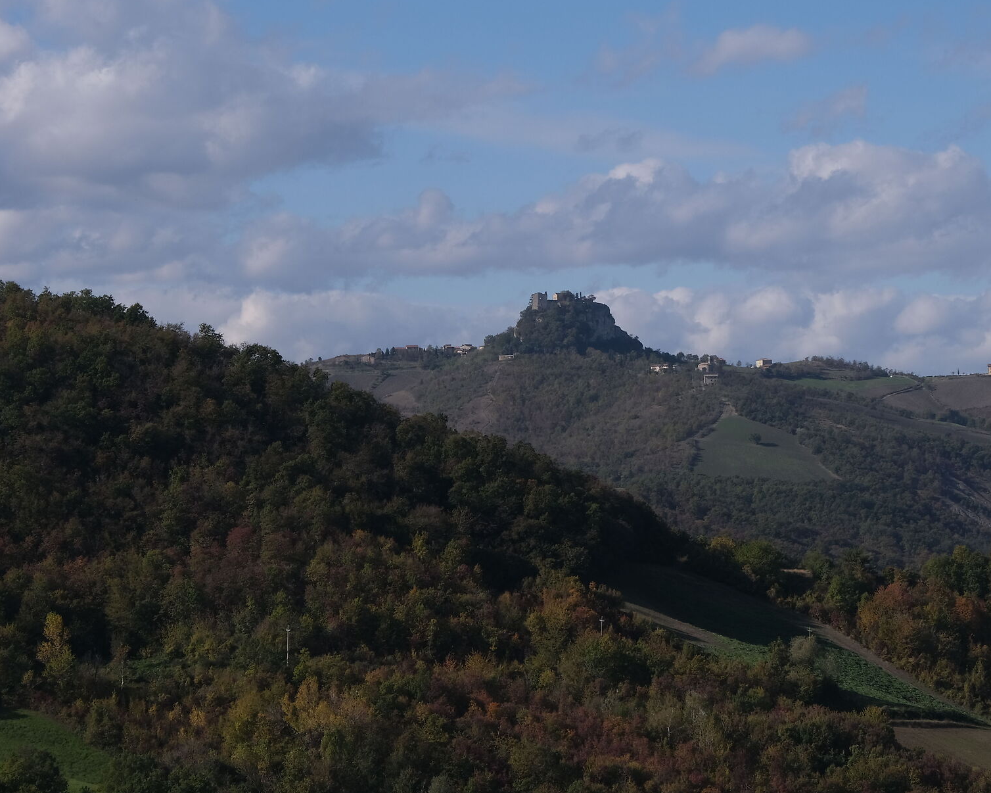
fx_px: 3636
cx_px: 566
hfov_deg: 15.5
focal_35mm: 124
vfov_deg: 12.4
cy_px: 339
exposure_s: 1/320
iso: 200
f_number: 13
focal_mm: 55
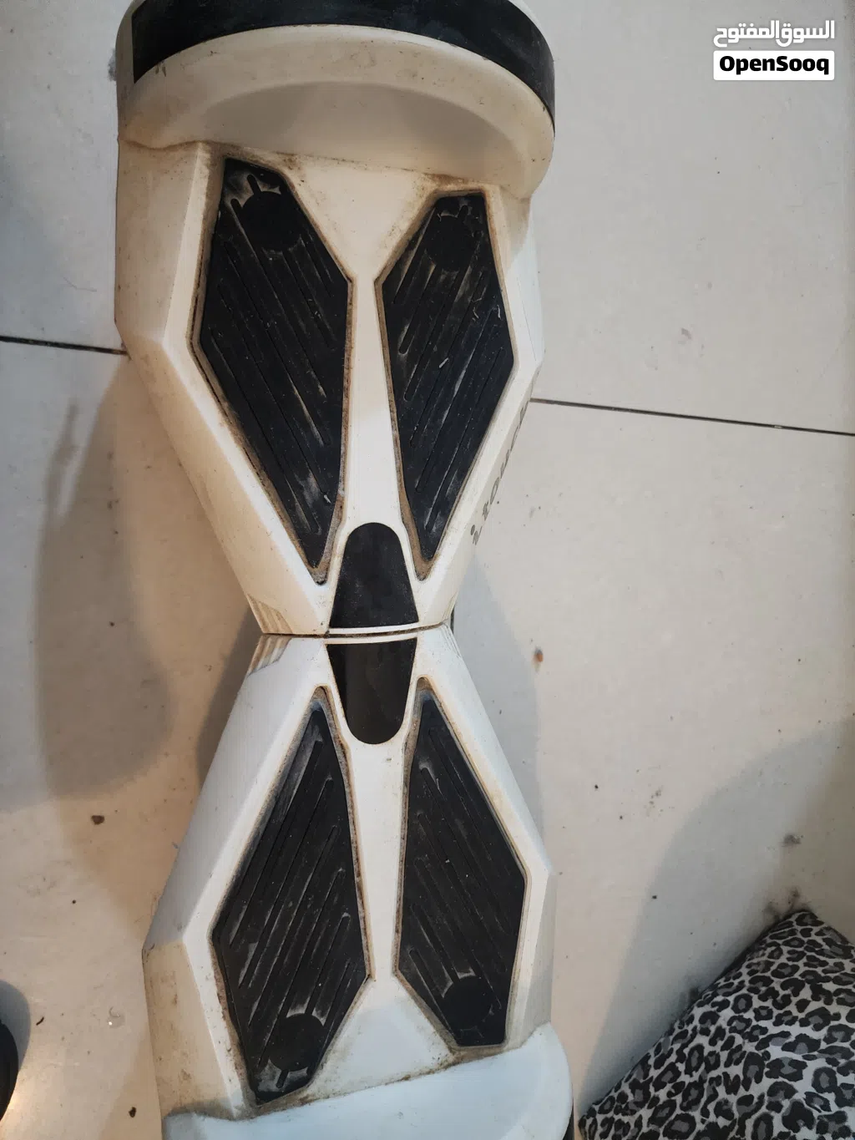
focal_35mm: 23
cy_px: 570
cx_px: 428
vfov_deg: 73.9
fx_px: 757
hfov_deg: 58.9
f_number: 1.8
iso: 640
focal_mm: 6.4
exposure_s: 1/33.3
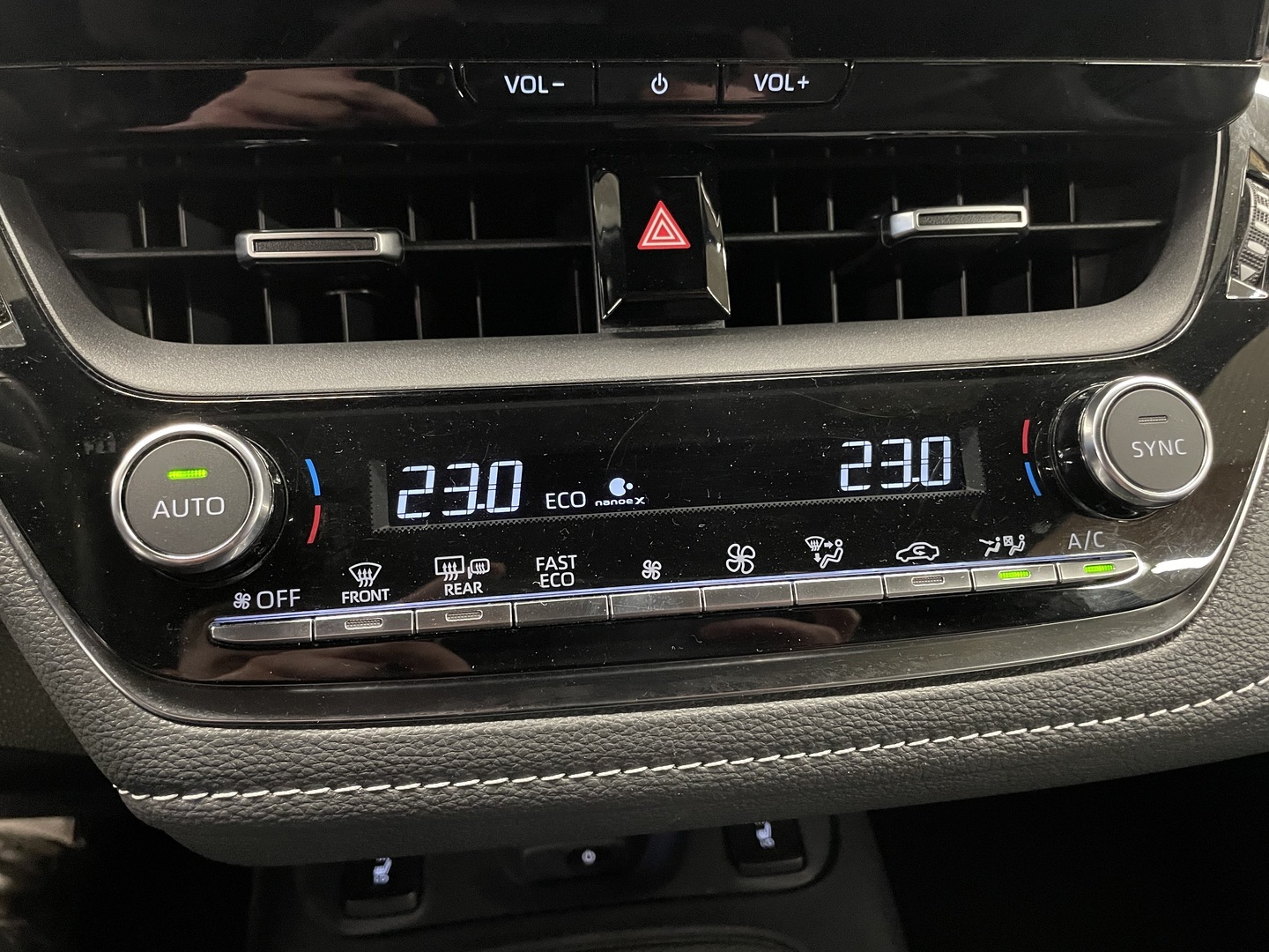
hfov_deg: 67.3
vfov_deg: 53.1
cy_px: 476
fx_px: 953
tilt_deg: -28.1
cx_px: 634
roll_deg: -1.0
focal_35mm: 26
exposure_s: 1/25
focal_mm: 4.2
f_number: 1.6
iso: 640
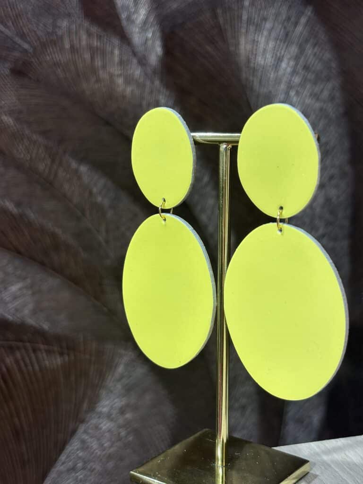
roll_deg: -0.1
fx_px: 727
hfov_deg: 28.0
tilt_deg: -10.3
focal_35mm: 52
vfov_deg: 36.8
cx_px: 182
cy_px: 242
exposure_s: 1/100
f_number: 1.6
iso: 40
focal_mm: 5.96
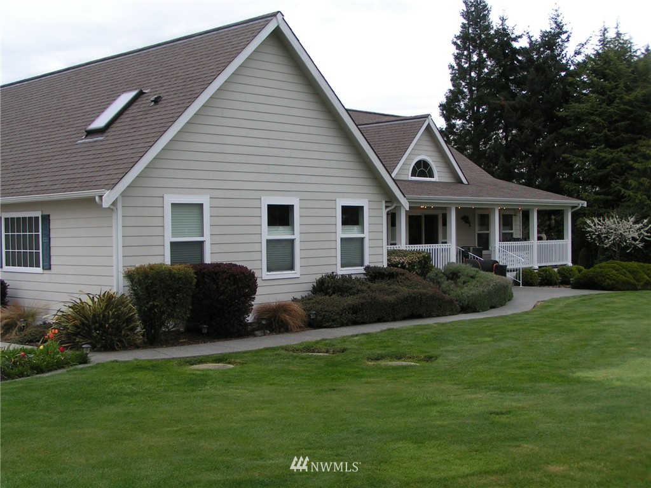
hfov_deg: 40.4
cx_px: 326
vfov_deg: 30.9
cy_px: 244
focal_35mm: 47
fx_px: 884
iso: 50
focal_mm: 7.3
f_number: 4
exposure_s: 1/100
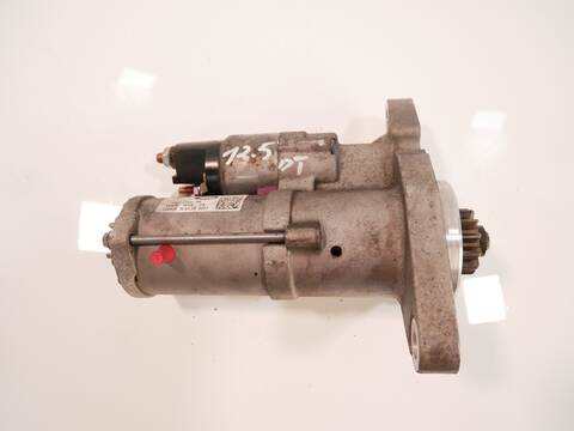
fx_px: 398
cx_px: 287
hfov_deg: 71.6
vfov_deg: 56.8
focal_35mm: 24
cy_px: 216
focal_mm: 12
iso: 1000
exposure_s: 1/125
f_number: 3.5
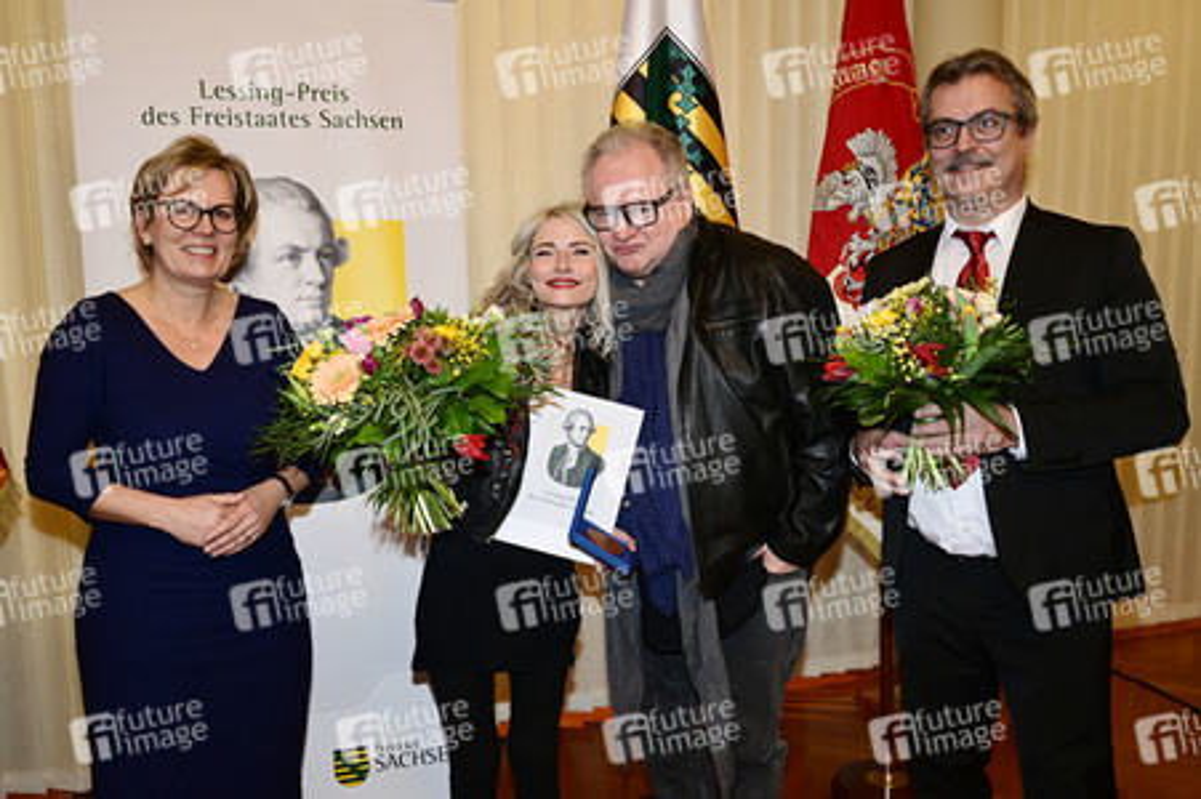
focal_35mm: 32
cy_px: 400
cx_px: 600
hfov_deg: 58.0
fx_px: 1083
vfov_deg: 40.5
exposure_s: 1/200
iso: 800
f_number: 2.8
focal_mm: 32.5
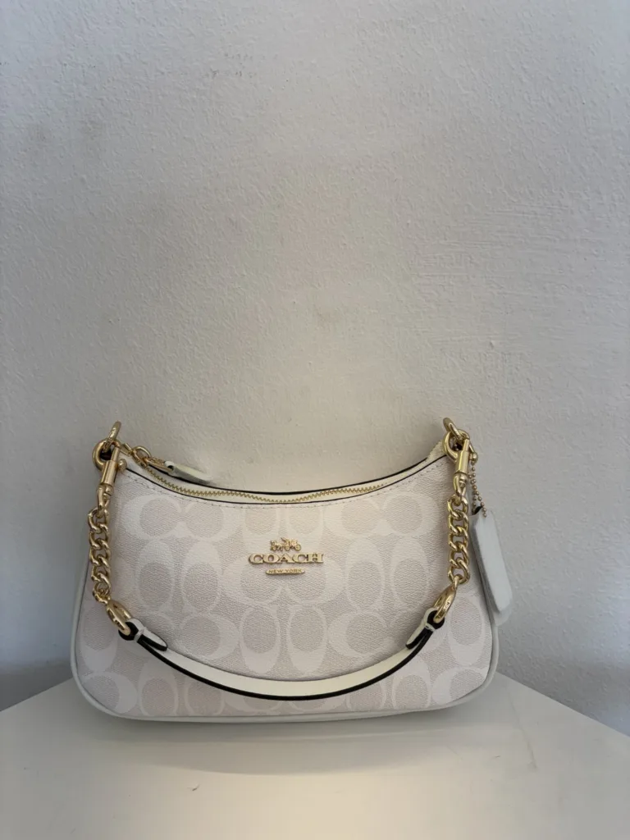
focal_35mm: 26
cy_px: 420
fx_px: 631
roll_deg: +1.0
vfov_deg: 67.3
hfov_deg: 53.1
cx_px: 315
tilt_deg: -14.6
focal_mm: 5.96
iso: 40
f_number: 1.6
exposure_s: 1/188
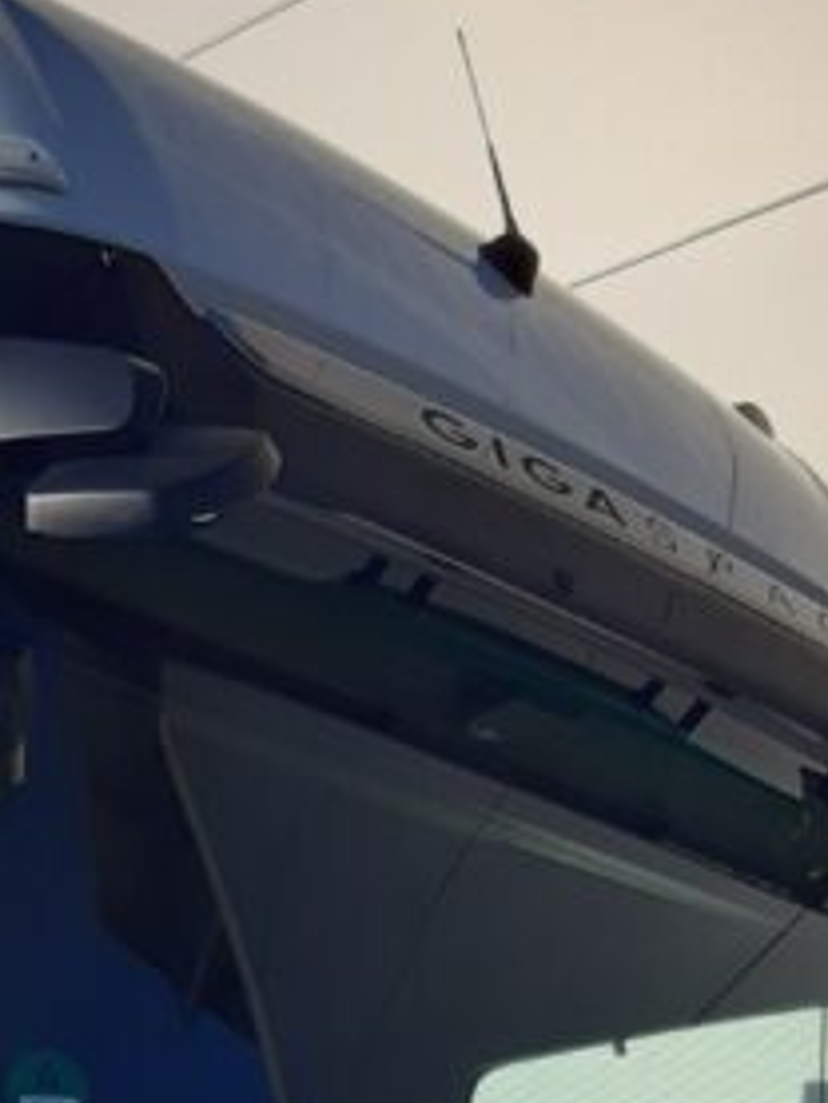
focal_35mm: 96
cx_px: 64
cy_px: 1732
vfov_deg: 17.9
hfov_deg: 15.2
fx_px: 3059
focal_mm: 3.92
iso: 40
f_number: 1.7
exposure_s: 1/3731
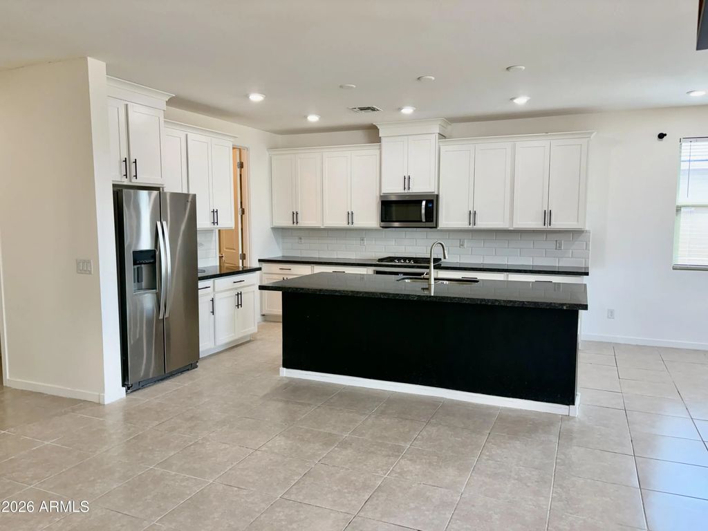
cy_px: 266
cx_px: 354
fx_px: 532
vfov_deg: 53.1
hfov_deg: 67.3
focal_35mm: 26
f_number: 1.6
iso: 80
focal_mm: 5.96
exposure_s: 1/120
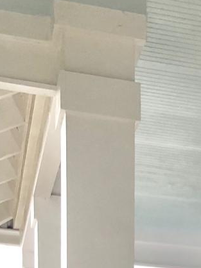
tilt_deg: -7.2
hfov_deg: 10.3
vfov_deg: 12.5
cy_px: 572
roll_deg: -1.8
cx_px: 387
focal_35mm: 134
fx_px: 1039
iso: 25
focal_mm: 3.99
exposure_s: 1/40
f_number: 1.8
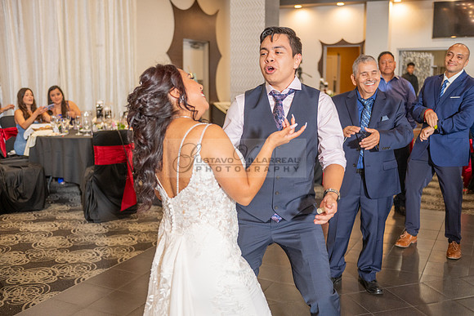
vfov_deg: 33.4
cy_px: 158
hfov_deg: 48.4
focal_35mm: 40
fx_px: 527
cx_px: 237
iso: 800
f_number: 2.8
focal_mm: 40
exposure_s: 1/125
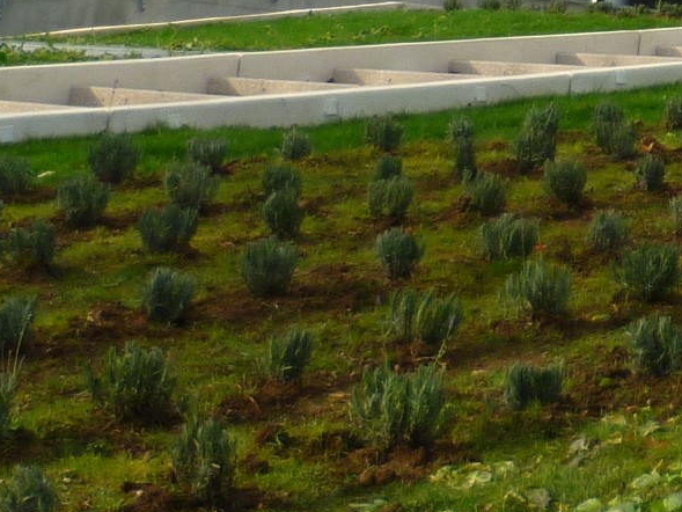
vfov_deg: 10.0
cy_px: -468
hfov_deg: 13.1
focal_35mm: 139
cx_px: 1143
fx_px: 2739
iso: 80
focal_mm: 5.7
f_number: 3
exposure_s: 1/320
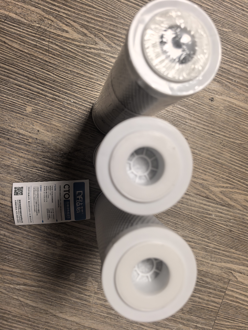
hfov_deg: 51.4
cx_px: 124
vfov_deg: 65.3
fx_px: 258
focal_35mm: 27
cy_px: 165
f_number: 2
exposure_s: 1/60
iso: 250
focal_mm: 6.98
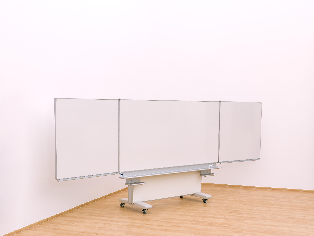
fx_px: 472
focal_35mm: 52
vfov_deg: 28.0
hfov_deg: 36.8
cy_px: 118
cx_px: 157
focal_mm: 26
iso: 200
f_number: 5.6
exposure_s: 1/125
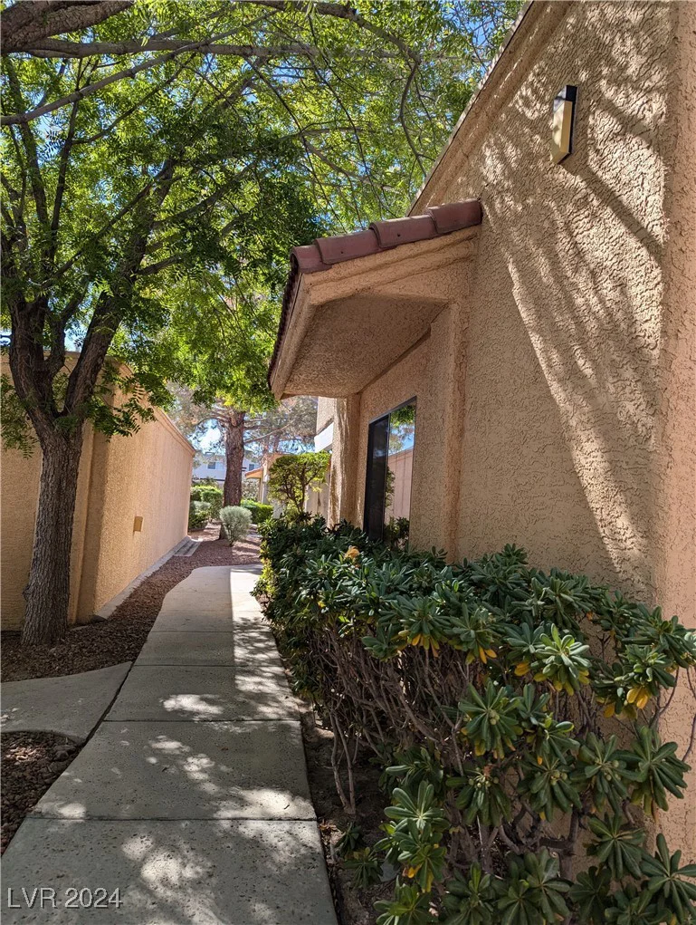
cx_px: 348
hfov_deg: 56.9
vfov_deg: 71.5
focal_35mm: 24
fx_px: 642
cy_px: 462
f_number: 1.85
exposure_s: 1/967
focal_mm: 6.81
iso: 46
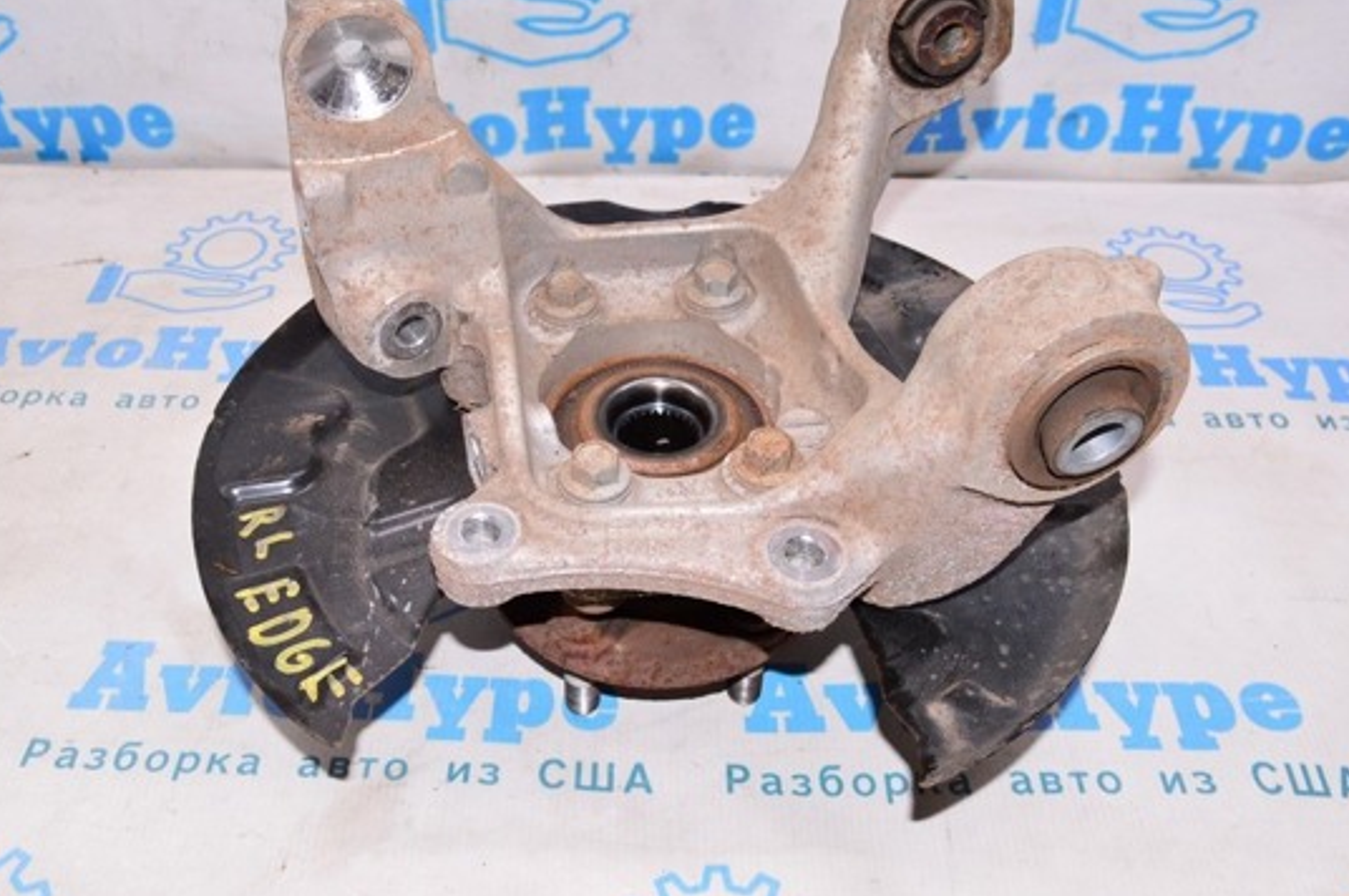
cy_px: 394
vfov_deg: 35.3
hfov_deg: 51.1
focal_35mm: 38
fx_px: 1407
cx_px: 609
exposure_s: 1/125
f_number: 8
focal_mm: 21
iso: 1600
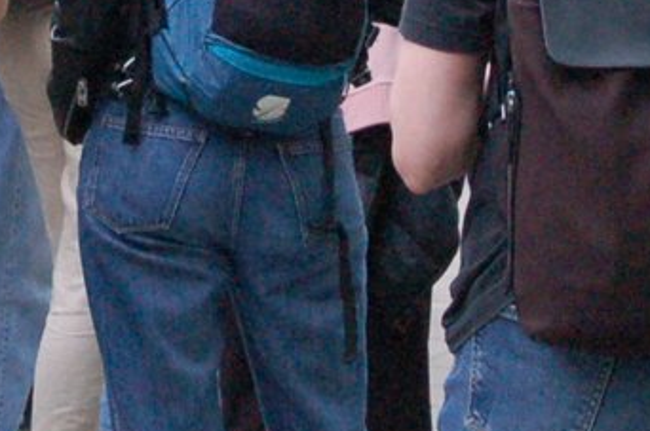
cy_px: -313
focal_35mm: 281
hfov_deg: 7.3
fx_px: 5066
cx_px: -25
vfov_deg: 4.8
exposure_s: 1/125
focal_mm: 32
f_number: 9
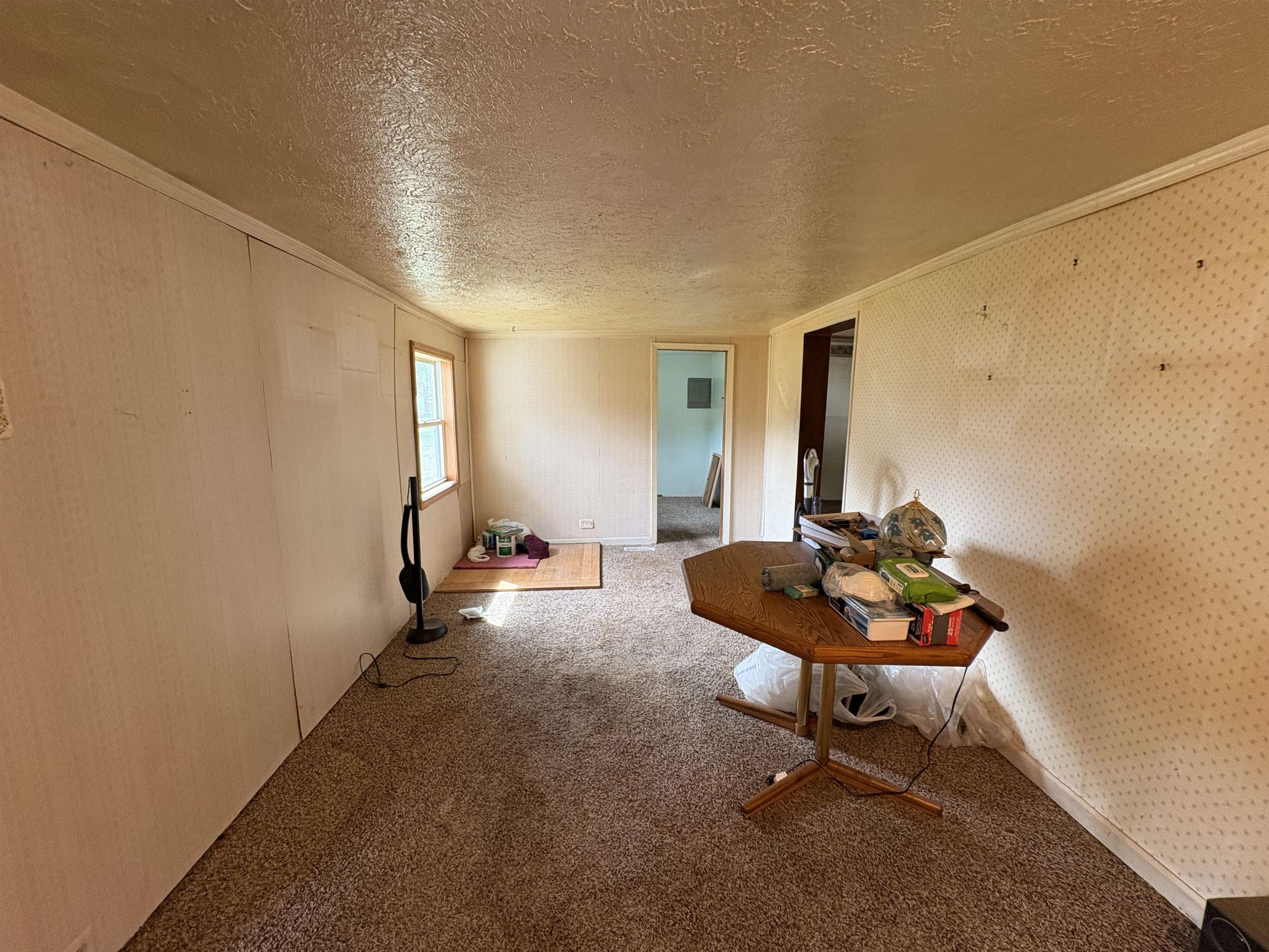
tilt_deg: -7.4
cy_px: 476
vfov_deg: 85.7
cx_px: 634
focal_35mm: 14
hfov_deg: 102.1
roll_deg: -1.1
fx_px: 513
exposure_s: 1/60
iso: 250
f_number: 2.2
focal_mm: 2.22
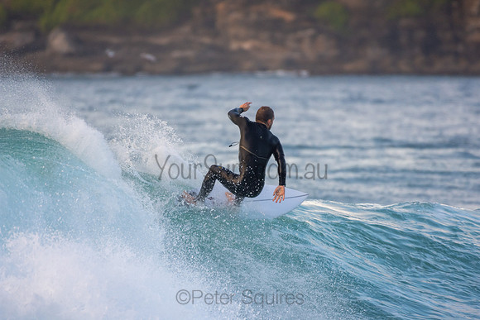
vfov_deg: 1.8
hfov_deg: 2.7
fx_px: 10002
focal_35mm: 750
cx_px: 240
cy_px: 160
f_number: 5.6
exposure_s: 1/500
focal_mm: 500
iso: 560
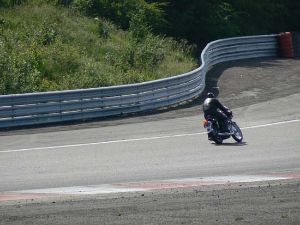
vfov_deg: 3.4
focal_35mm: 432
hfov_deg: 4.6
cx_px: 150
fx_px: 3746
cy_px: 112
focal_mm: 72
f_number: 4
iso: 100
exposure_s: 1/1300
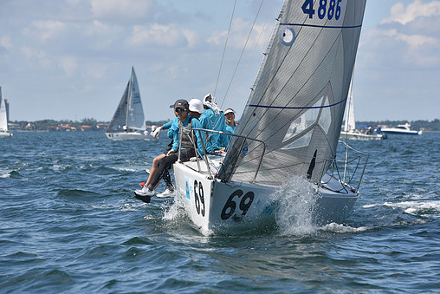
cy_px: 144
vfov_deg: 8.9
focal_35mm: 154
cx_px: 221
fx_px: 1883
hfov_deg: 13.3
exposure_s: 1/1000
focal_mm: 135
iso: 250
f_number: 6.3
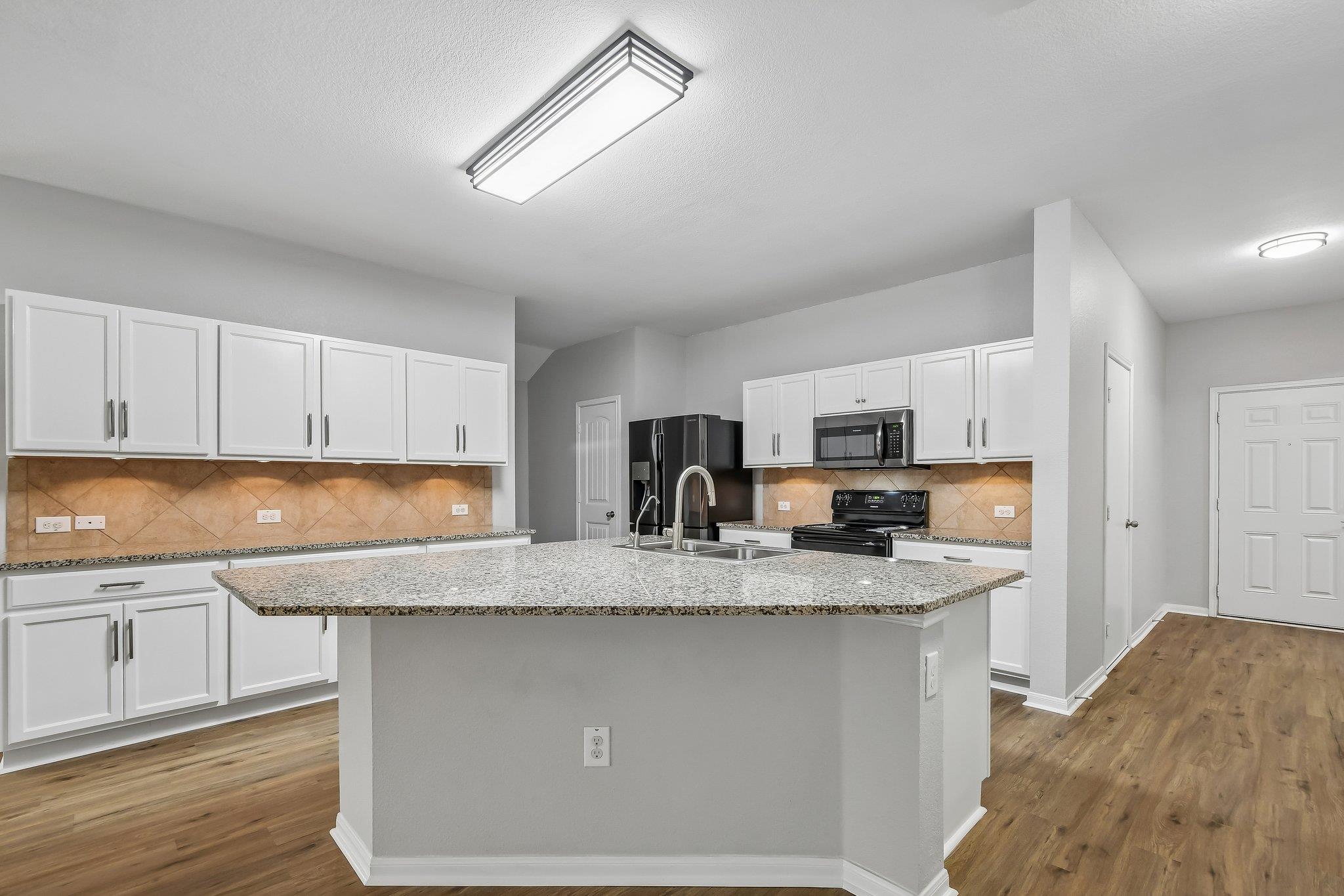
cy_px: 448
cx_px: 672
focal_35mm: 15
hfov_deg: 100.4
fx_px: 560
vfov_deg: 77.3
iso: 400
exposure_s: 1/20
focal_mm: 10
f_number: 8
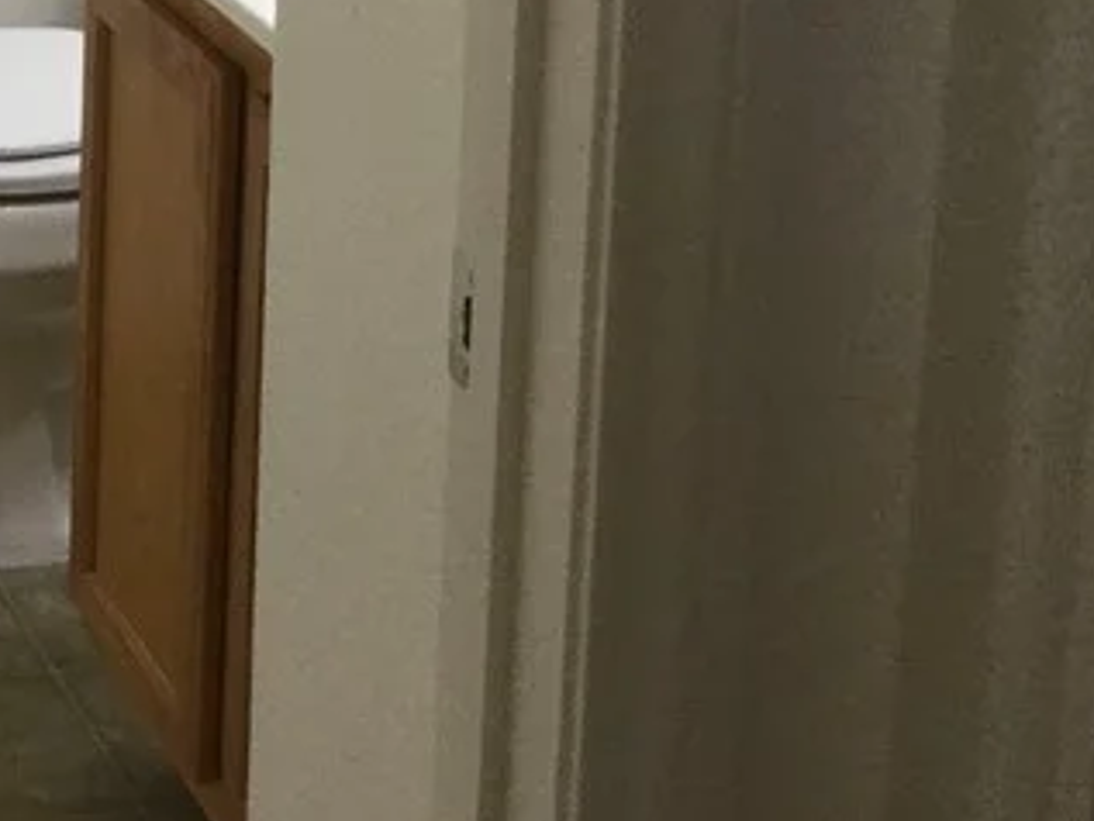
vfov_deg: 14.0
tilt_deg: -11.3
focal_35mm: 100
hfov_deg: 18.4
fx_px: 3162
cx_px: -293
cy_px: -352
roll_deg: -1.1
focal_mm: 3.3
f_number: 2.4
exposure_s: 1/30
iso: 64
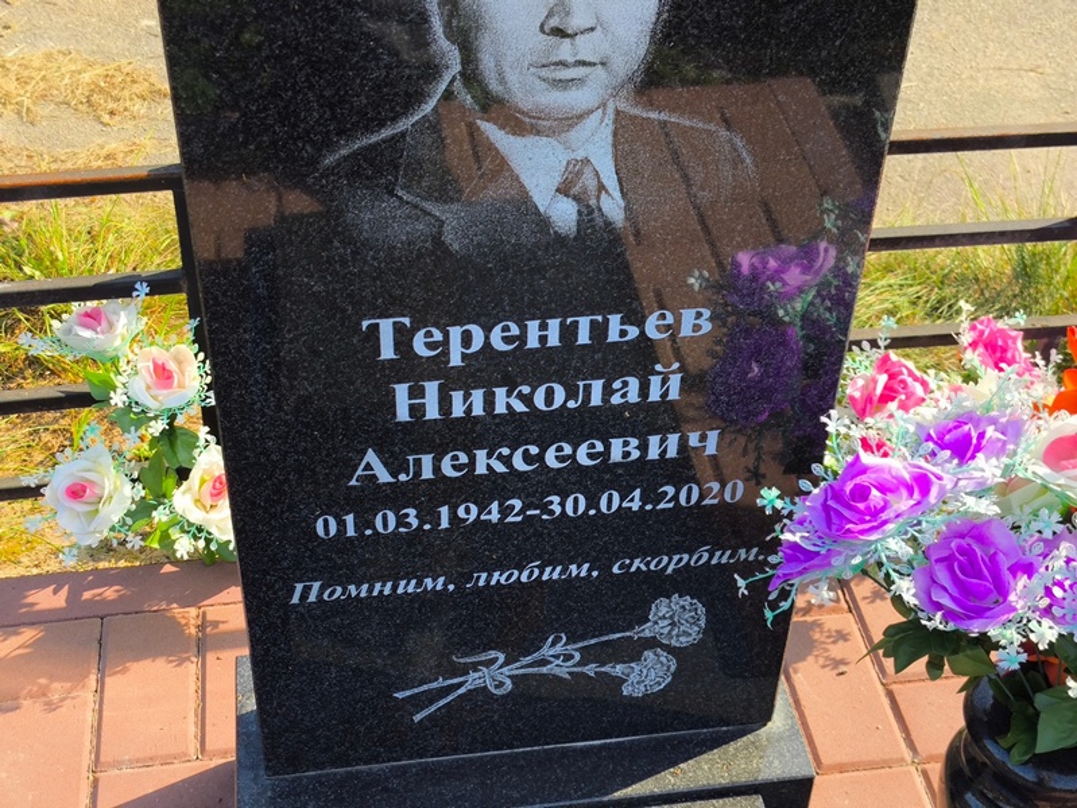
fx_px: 1556
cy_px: 404
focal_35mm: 50
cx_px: 538
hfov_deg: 38.2
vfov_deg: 29.1
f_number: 1.7
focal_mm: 4.71
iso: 50
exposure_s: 1/432
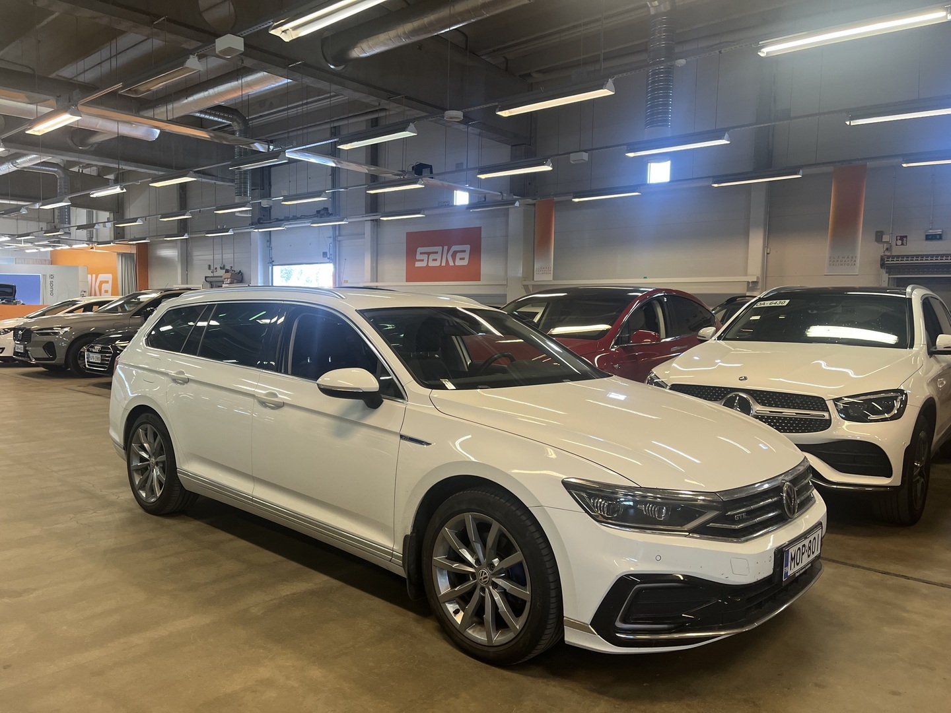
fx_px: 714
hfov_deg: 67.3
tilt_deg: -3.4
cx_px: 476
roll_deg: -1.5
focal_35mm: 26
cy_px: 356
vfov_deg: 53.1
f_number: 1.6
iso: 125
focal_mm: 5.1
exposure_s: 1/100
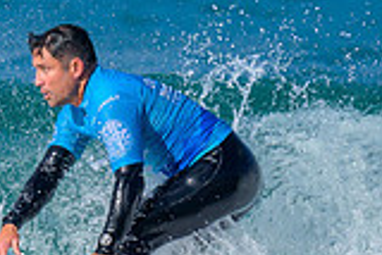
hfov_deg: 0.5
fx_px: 42270
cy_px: 260
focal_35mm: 3980
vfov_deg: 0.3
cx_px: 9
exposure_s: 1/2000
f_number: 6.3
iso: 320
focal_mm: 800
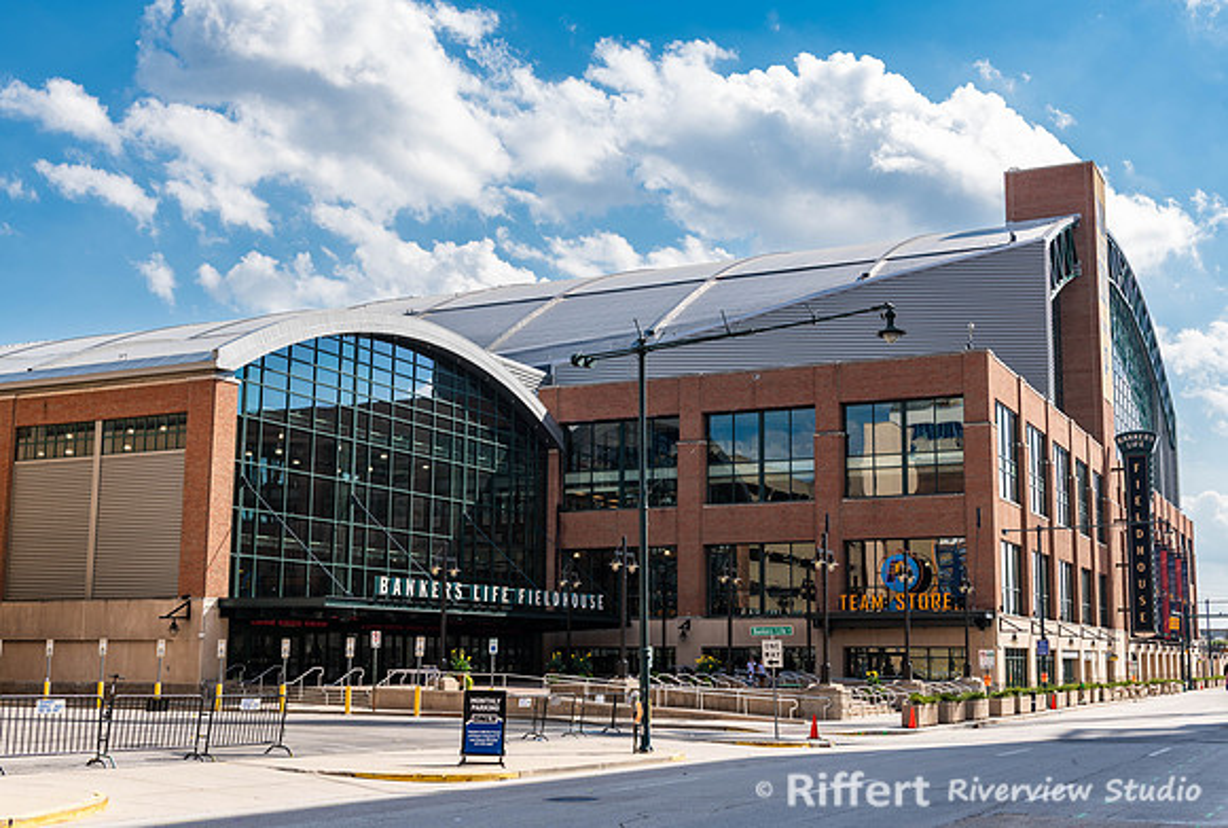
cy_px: 445
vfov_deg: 32.4
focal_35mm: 42
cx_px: 671
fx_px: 1423
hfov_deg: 46.6
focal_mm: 38
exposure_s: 1/160
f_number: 8
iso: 72
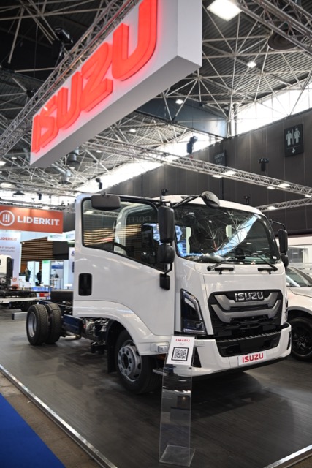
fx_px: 364
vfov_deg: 65.5
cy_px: 234
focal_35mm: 28
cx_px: 156
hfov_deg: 46.4
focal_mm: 28
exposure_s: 1/125
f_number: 4
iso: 560
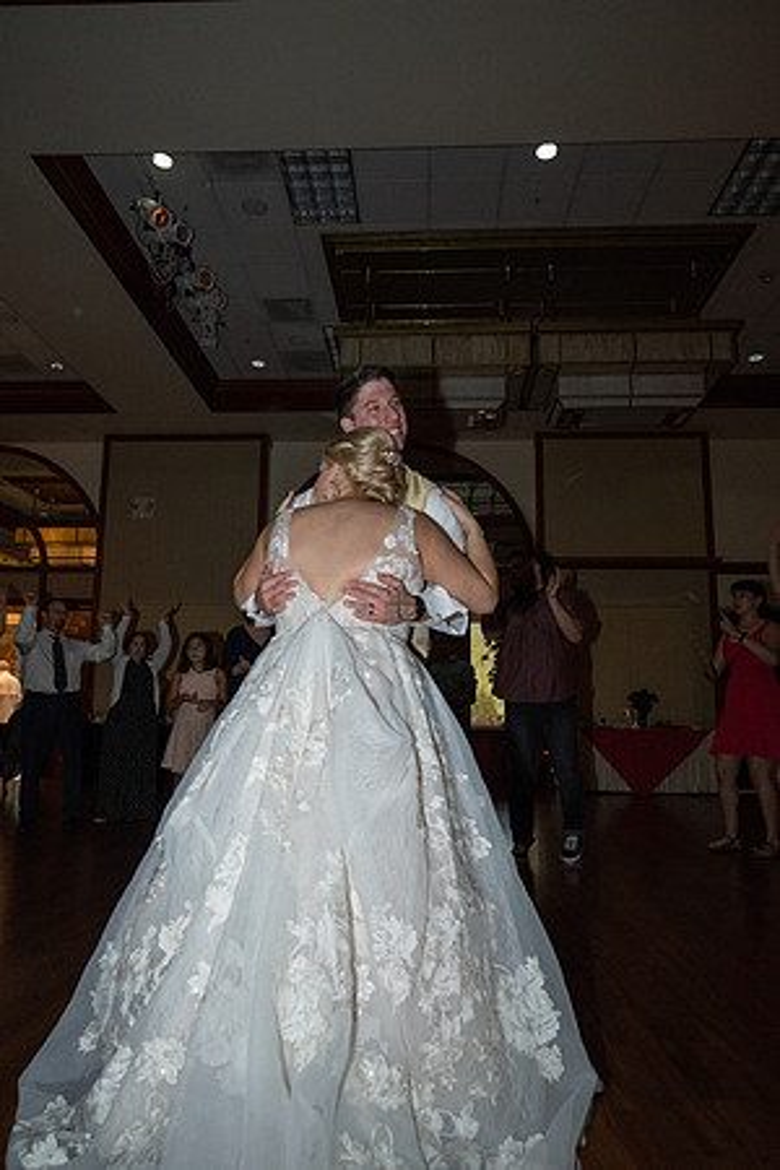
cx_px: 390
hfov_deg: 53.1
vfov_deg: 73.7
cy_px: 585
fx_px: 780
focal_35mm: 24
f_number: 5.6
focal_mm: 24
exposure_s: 1/250
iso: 8000
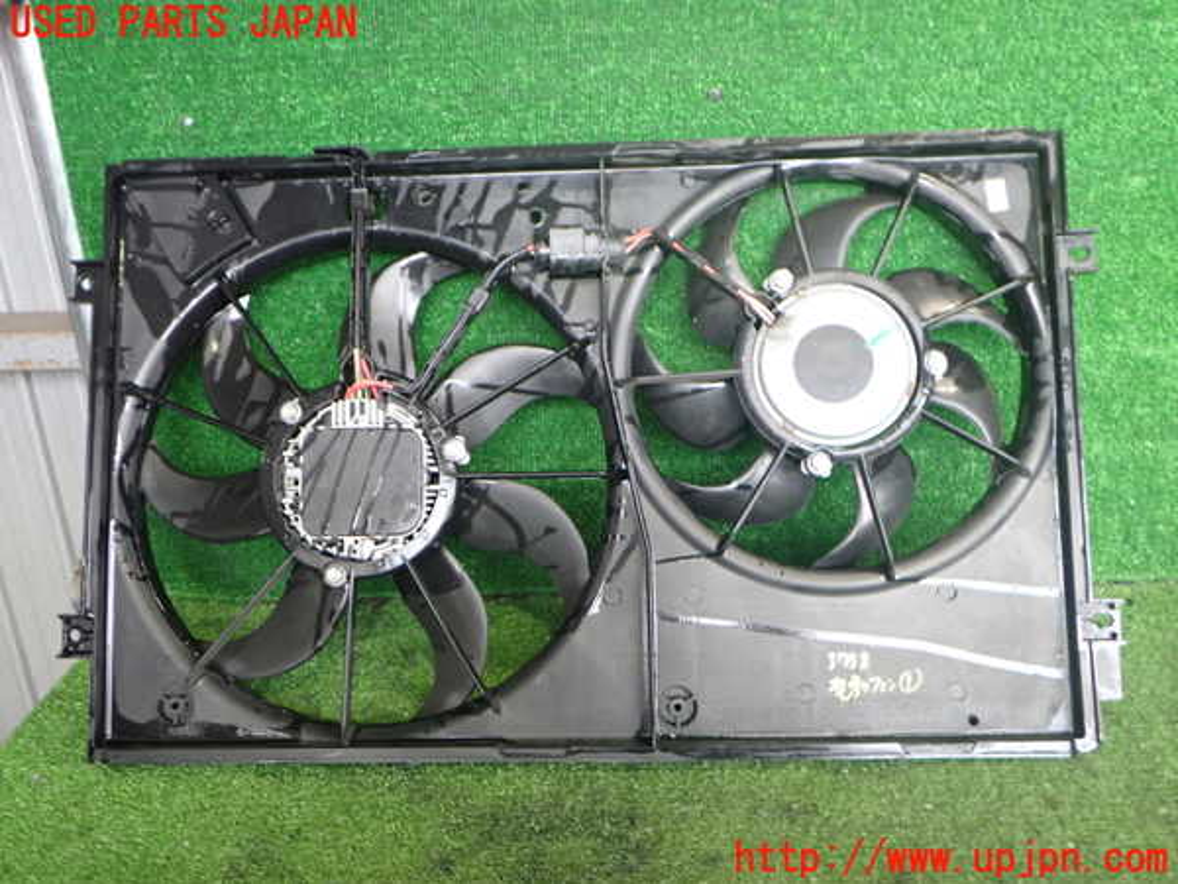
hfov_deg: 60.0
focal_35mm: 30
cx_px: 589
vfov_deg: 46.8
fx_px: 1021
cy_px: 442
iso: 250
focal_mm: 5.4
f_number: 2.3
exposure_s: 1/30
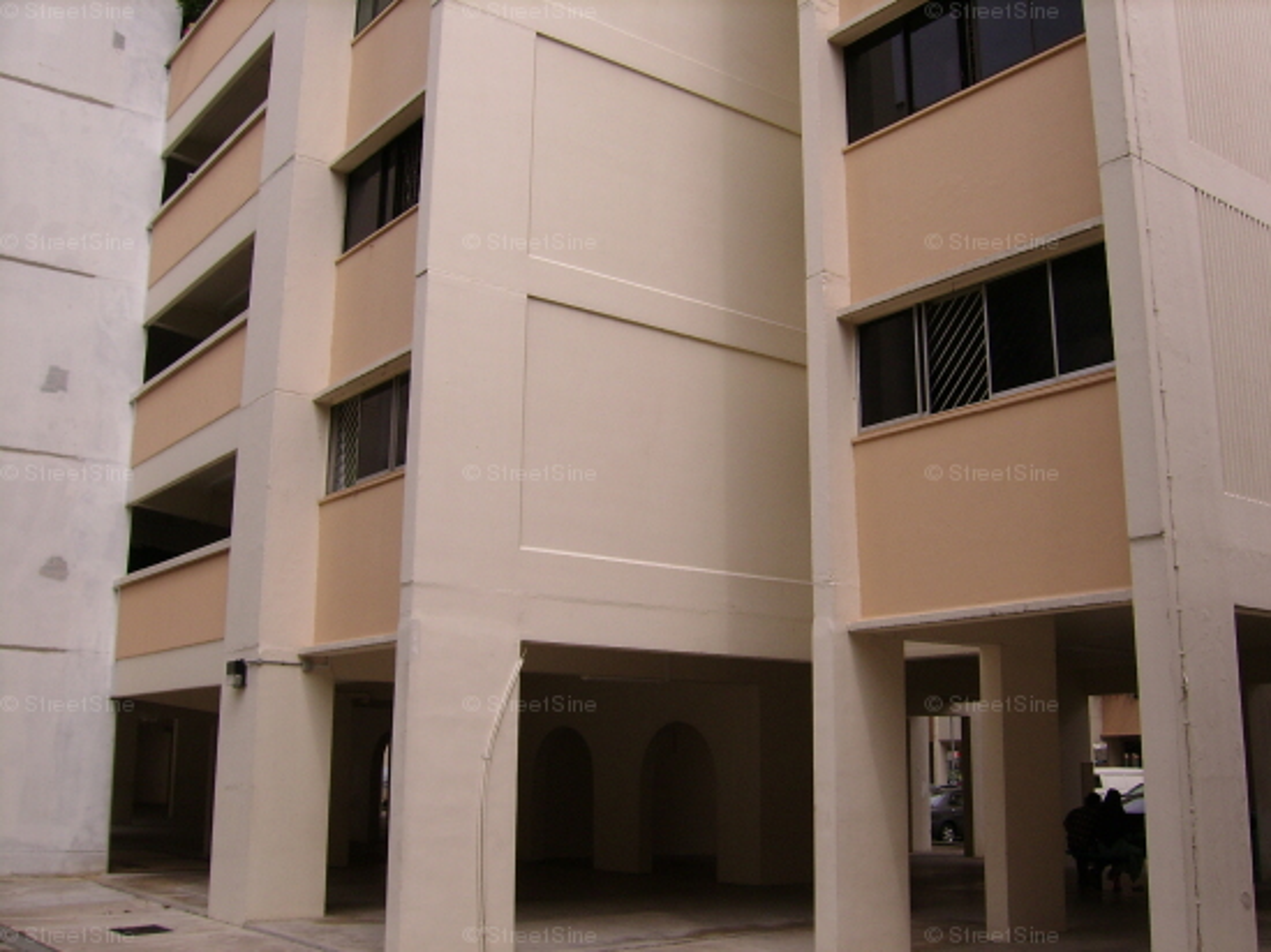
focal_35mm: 35
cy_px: 476
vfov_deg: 40.7
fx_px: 1285
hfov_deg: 52.6
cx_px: 636
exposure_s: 1/324
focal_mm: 5.95
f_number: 5.8
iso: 50
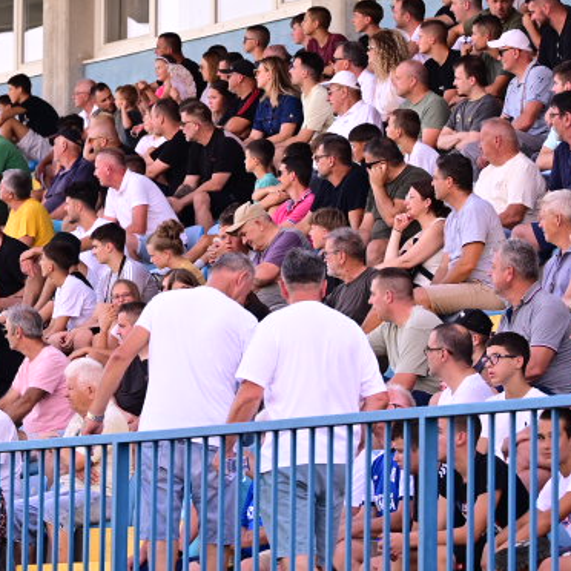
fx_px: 4834
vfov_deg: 6.7
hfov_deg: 6.8
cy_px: -95
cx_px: 118
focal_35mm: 259
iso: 320
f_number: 2.8
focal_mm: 70
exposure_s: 1/800
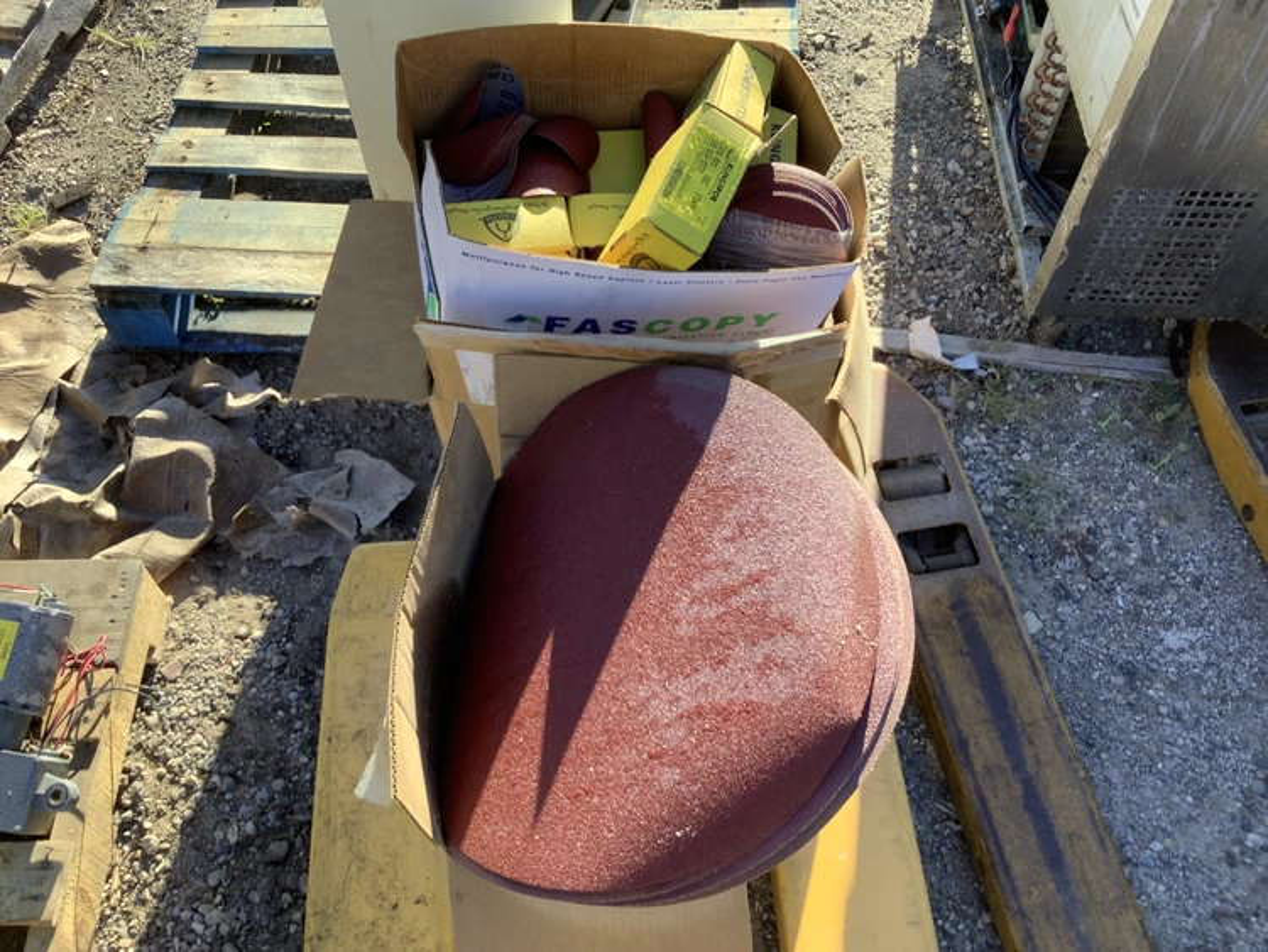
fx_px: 1136
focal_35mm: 31
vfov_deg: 45.5
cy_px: 476
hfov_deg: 58.3
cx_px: 634
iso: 25
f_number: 2.4
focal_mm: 3.3
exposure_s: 1/142
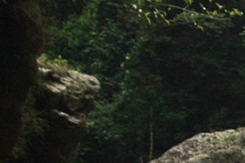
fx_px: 2031
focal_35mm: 299
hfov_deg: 6.2
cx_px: 799
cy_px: 161
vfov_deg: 4.6
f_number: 5.6
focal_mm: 28
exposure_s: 1/320
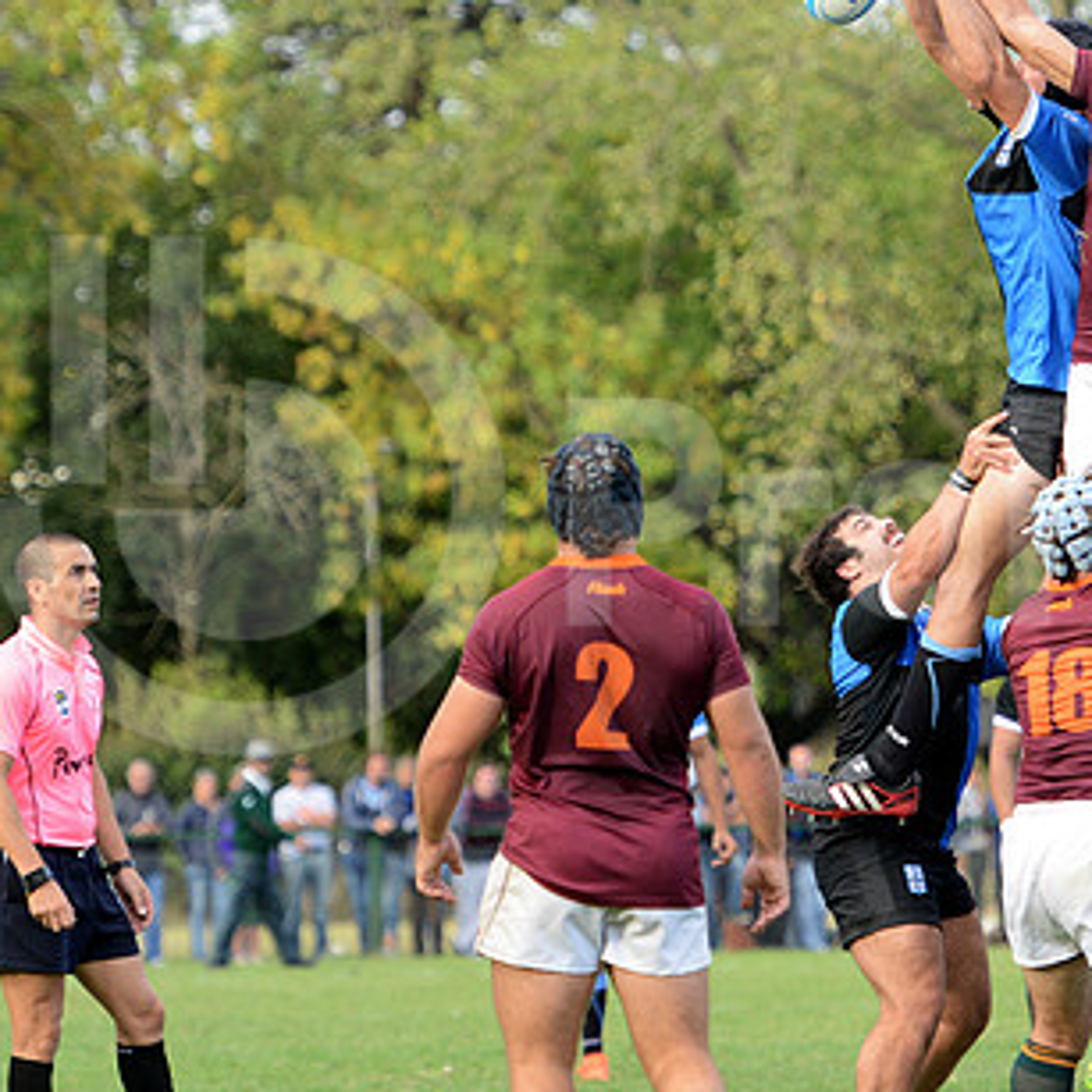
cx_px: 854
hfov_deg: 6.1
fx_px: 10315
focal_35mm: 289
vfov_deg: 6.1
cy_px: 503
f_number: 4
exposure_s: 1/500
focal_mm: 180
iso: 800
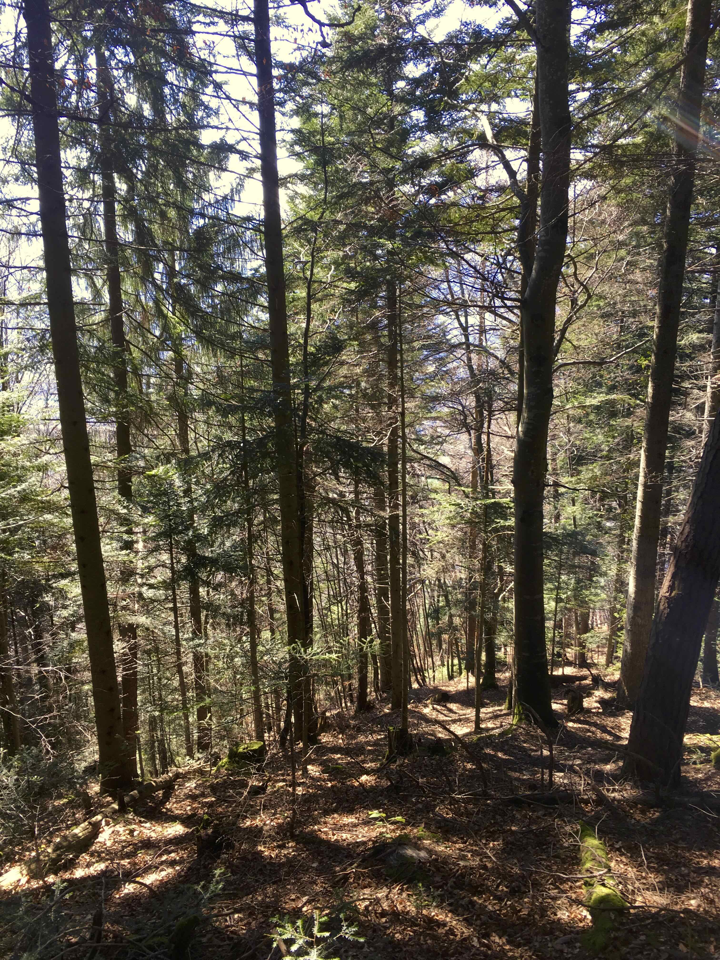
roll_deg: +0.7
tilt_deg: -14.3
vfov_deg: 61.7
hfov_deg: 48.2
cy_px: 480
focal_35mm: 29
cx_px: 360
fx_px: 804
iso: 25
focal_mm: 4.15
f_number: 2.2
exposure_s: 1/120
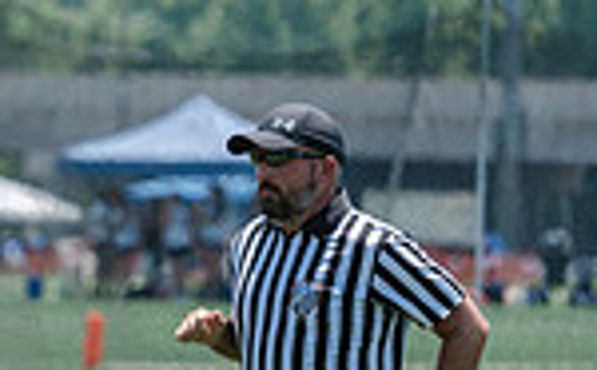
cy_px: 503
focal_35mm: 791
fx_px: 12841
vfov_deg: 1.7
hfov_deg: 2.7
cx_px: -545
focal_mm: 200
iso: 400
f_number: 5
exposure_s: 1/1600
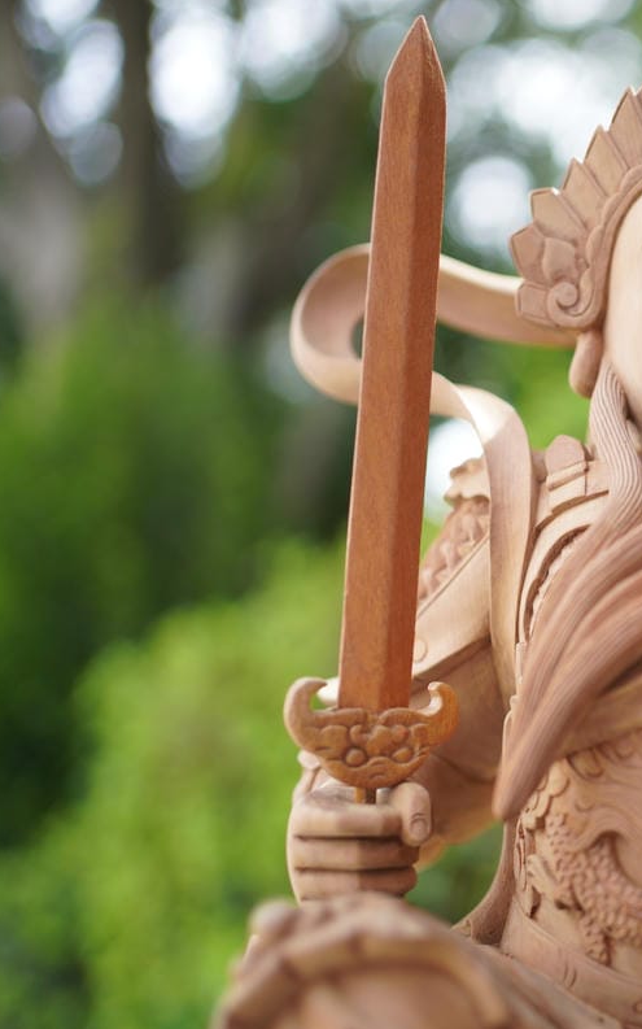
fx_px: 1513
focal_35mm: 54
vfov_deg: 37.5
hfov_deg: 22.1
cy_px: 518
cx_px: 772
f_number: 2
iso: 100
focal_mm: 35
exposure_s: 1/400
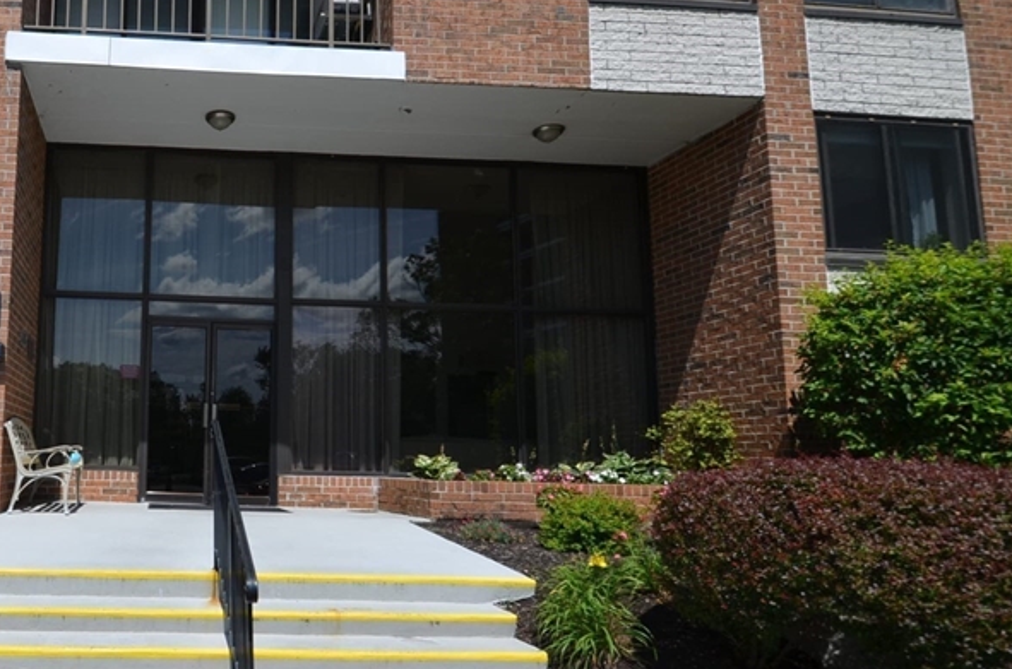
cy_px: 359
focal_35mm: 26
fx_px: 729
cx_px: 187
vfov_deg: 49.3
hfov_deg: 62.9
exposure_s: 1/250
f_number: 8
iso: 100
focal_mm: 10
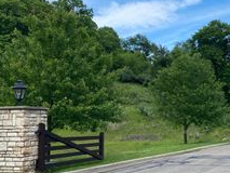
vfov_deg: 24.0
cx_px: 189
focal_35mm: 61
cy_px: 102
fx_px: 406
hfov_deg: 30.8
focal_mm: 4.25
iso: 32
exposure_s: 1/1447
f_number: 1.8
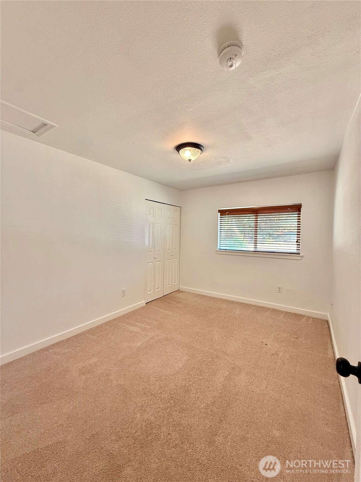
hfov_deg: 85.7
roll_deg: -1.1
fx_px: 195
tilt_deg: -1.1
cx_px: 180
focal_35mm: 14
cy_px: 241
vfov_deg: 102.1
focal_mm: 2.22
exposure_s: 1/120
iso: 200
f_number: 2.2
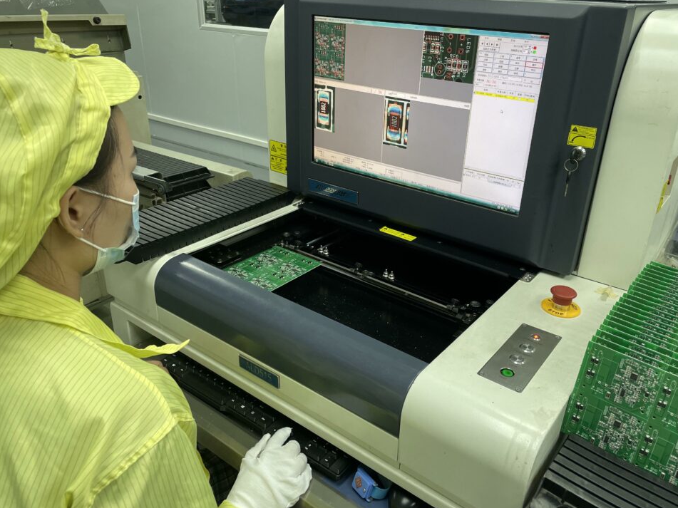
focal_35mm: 28
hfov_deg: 63.4
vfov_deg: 49.7
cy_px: 237
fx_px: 548
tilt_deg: -24.1
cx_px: 363
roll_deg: -1.1
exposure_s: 1/80
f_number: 1.6
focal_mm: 4.2
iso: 100
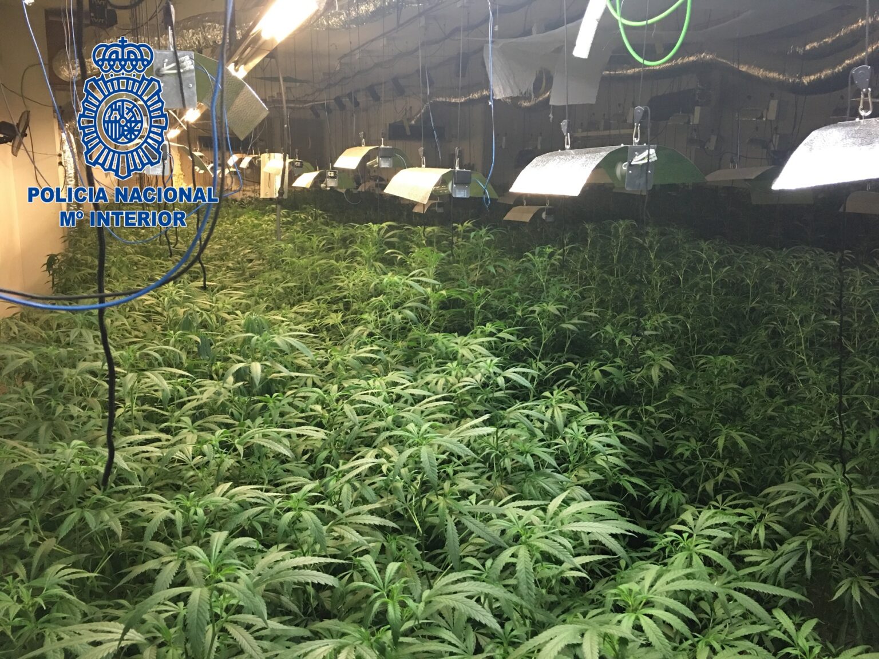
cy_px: 330
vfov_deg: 48.2
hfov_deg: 61.7
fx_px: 736
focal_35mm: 29
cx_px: 440
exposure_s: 1/17
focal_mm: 4.15
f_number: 2.2
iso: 125
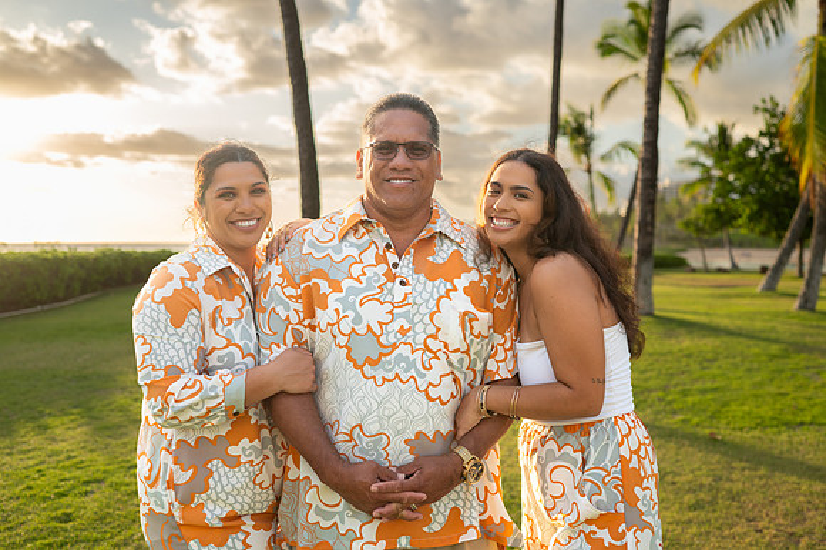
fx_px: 818
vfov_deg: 37.1
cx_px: 413
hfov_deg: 53.6
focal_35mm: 36
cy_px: 275
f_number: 2.8
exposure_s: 1/320
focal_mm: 35
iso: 100
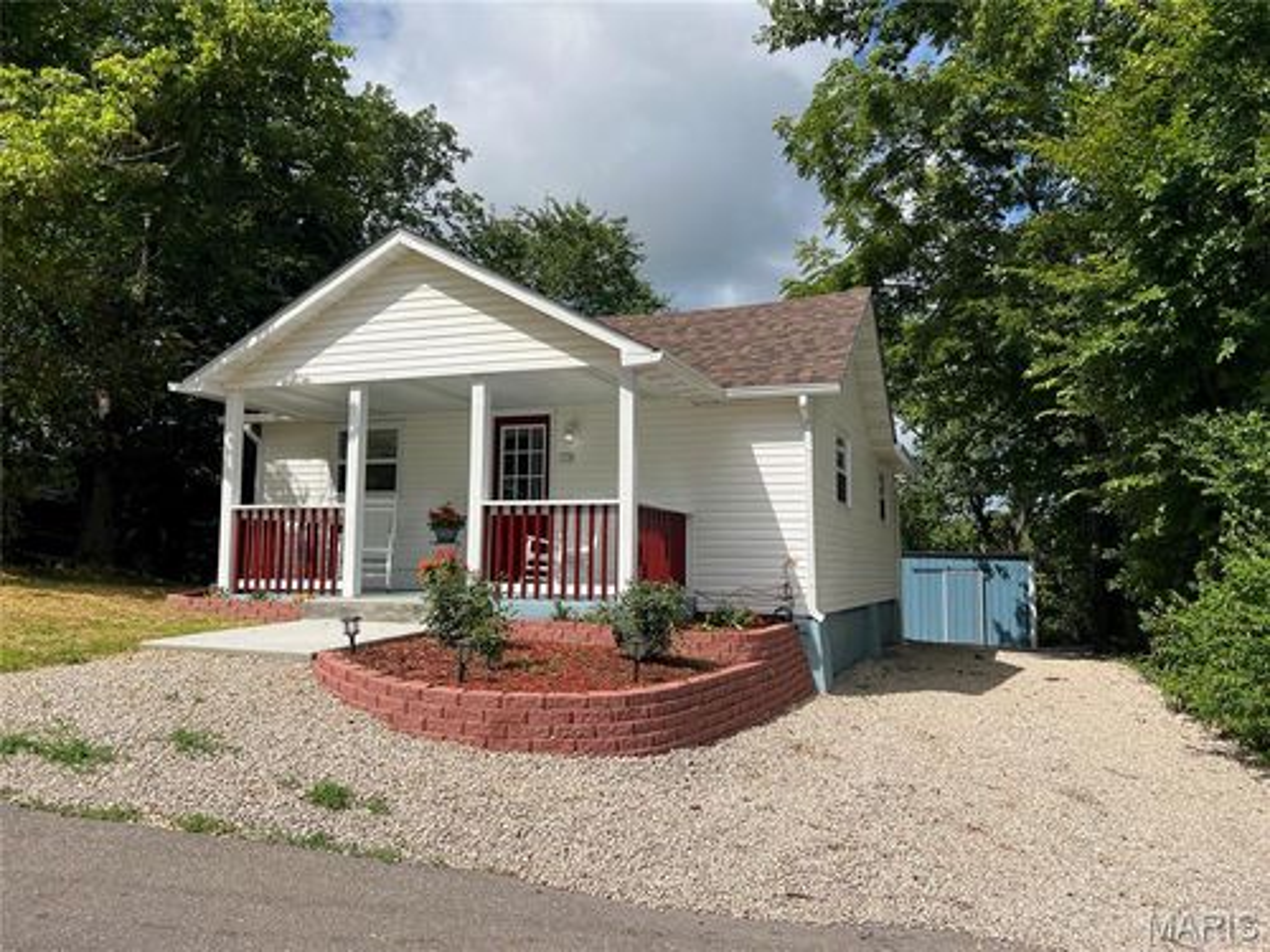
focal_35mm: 26
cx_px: 635
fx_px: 954
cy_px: 476
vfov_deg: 53.1
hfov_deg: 67.3
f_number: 1.5
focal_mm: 5.7
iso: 50
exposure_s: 1/6993
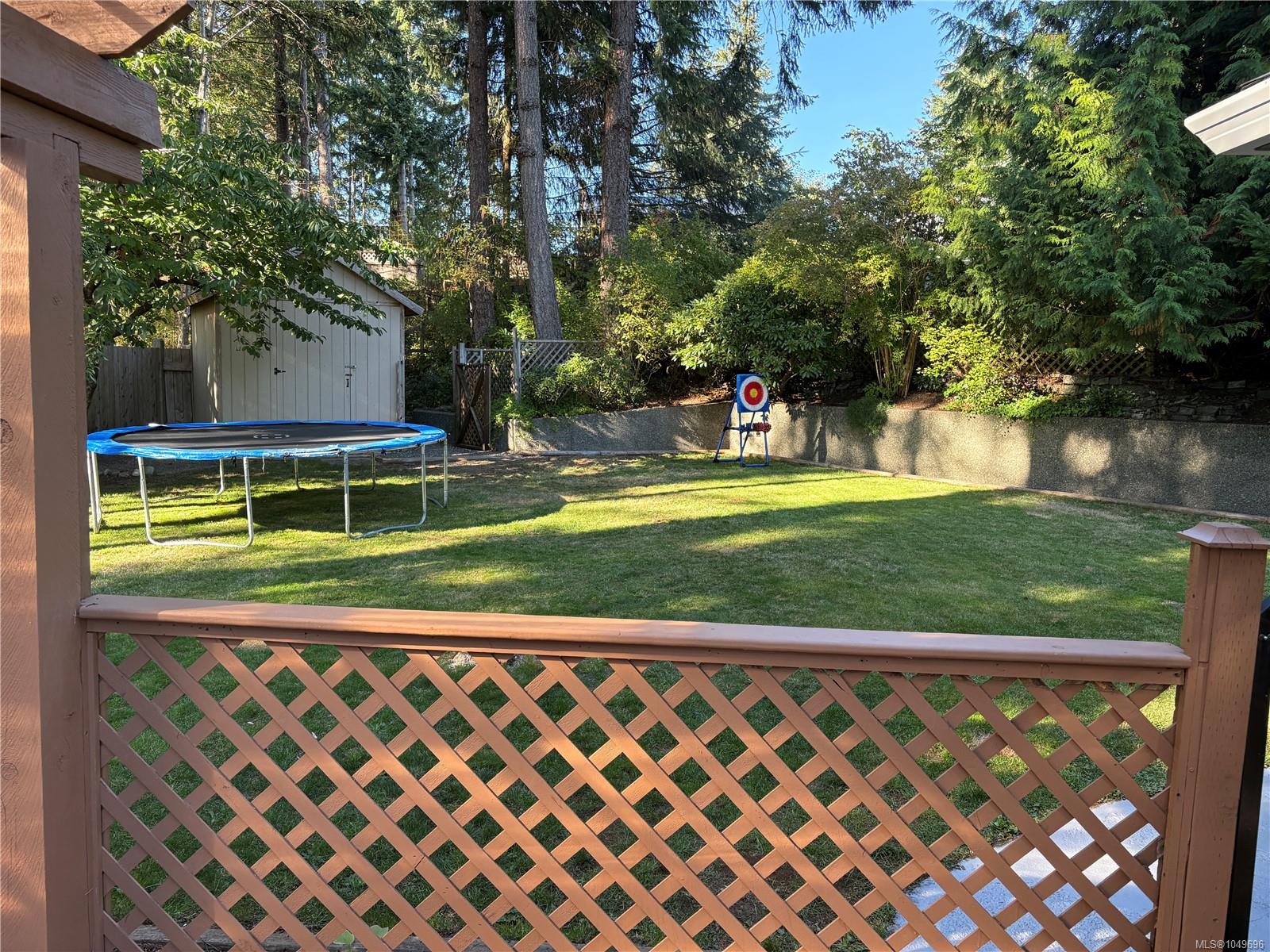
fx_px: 954
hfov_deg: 67.3
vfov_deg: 53.1
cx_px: 635
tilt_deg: -6.0
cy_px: 476
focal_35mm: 26
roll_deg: -1.5
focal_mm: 5.96
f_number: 1.6
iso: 125
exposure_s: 1/197
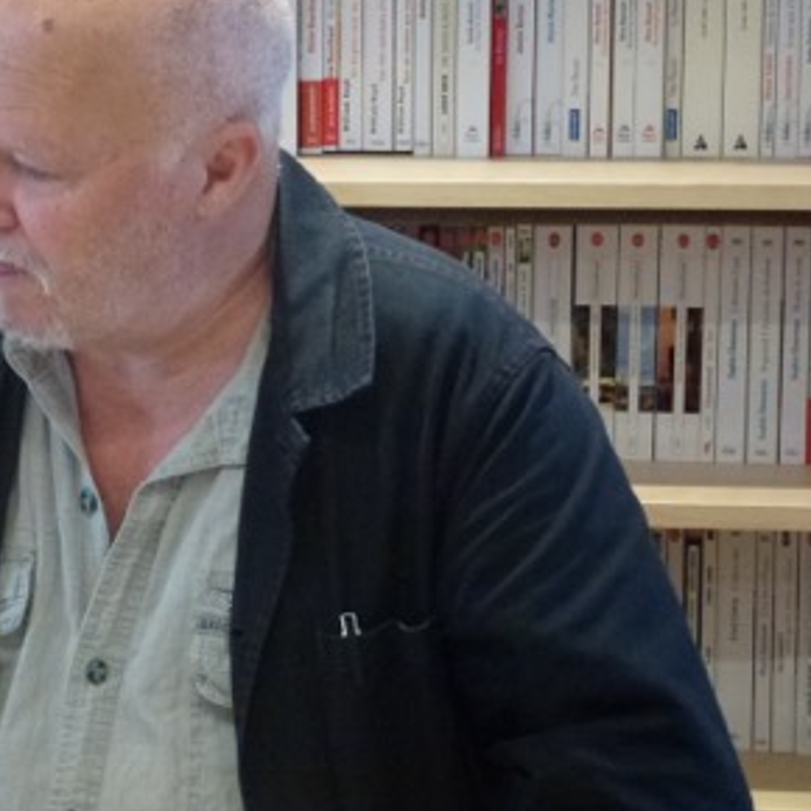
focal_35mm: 152
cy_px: 503
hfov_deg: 11.4
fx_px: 4029
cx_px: 34
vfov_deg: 11.5
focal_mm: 16
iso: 400
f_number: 4.9
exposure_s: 1/8
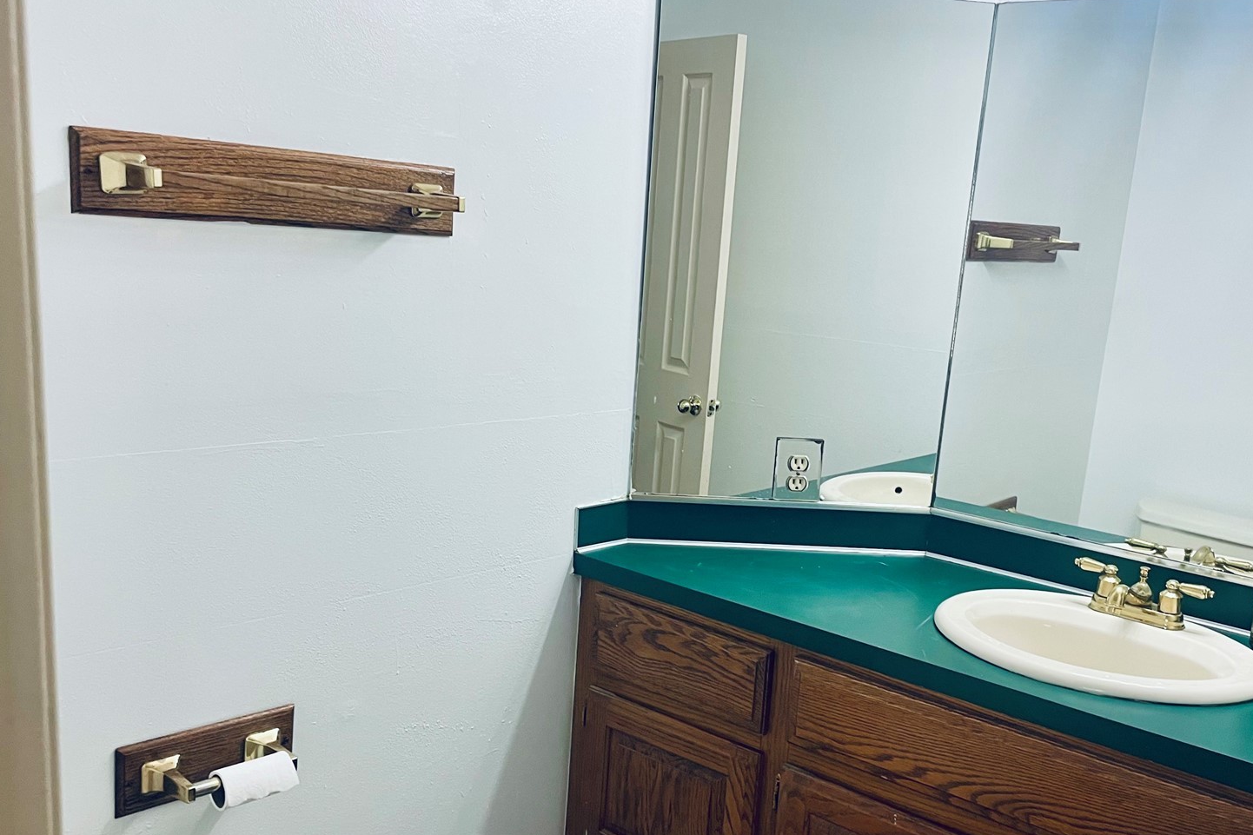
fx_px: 1253
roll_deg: -4.4
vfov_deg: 36.7
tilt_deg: -12.4
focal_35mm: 36
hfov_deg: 53.1
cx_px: 674
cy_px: 506
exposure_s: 1/60
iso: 80
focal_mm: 4.2
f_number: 1.6
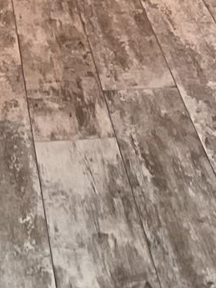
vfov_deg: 10.6
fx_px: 1430
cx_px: 183
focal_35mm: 172
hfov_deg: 8.6
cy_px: -265
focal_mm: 3
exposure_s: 1/120
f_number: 1.8
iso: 64
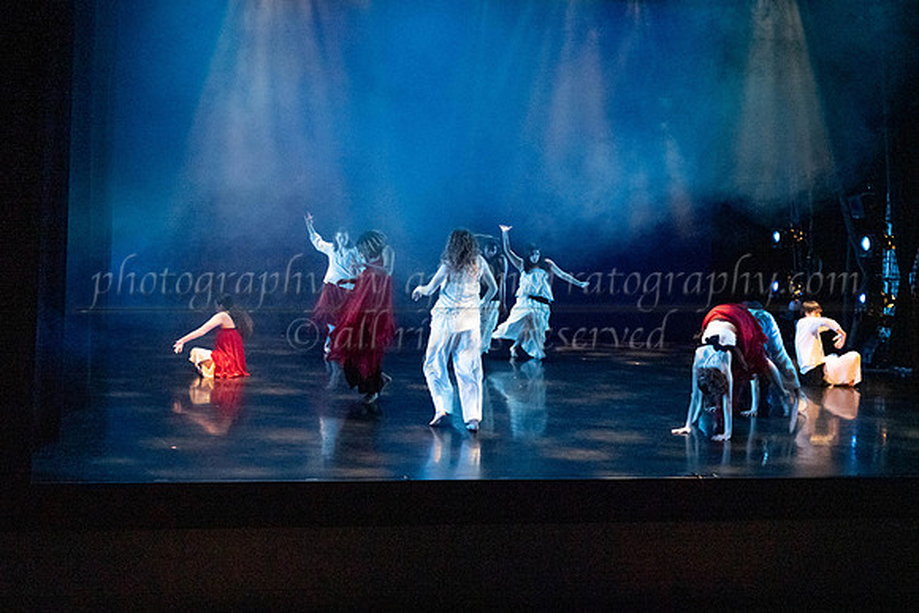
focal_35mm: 46
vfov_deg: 29.6
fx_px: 1162
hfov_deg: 43.1
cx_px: 421
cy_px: 306
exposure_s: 1/320
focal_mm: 42
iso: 5000
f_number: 2.8
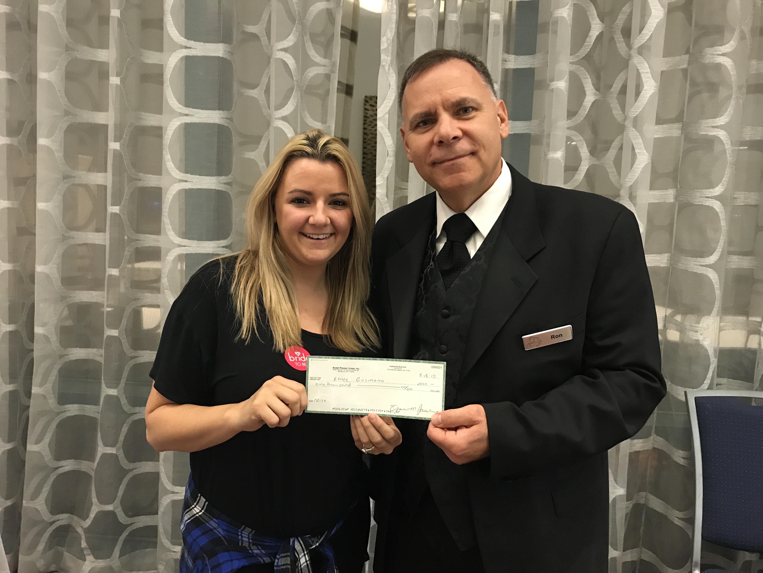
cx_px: 382
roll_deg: -2.5
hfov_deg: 63.4
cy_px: 286
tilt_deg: -7.1
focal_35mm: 28
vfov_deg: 49.7
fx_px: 617
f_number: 1.8
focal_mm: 3.99
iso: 100
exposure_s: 1/9
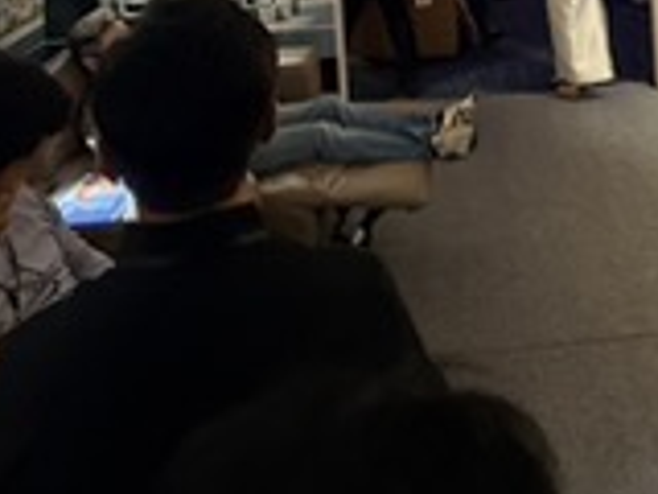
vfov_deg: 26.5
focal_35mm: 42
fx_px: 798
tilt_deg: -0.3
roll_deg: +4.6
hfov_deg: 43.1
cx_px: 510
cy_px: -214
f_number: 2.2
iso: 400
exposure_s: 1/60
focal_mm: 2.22
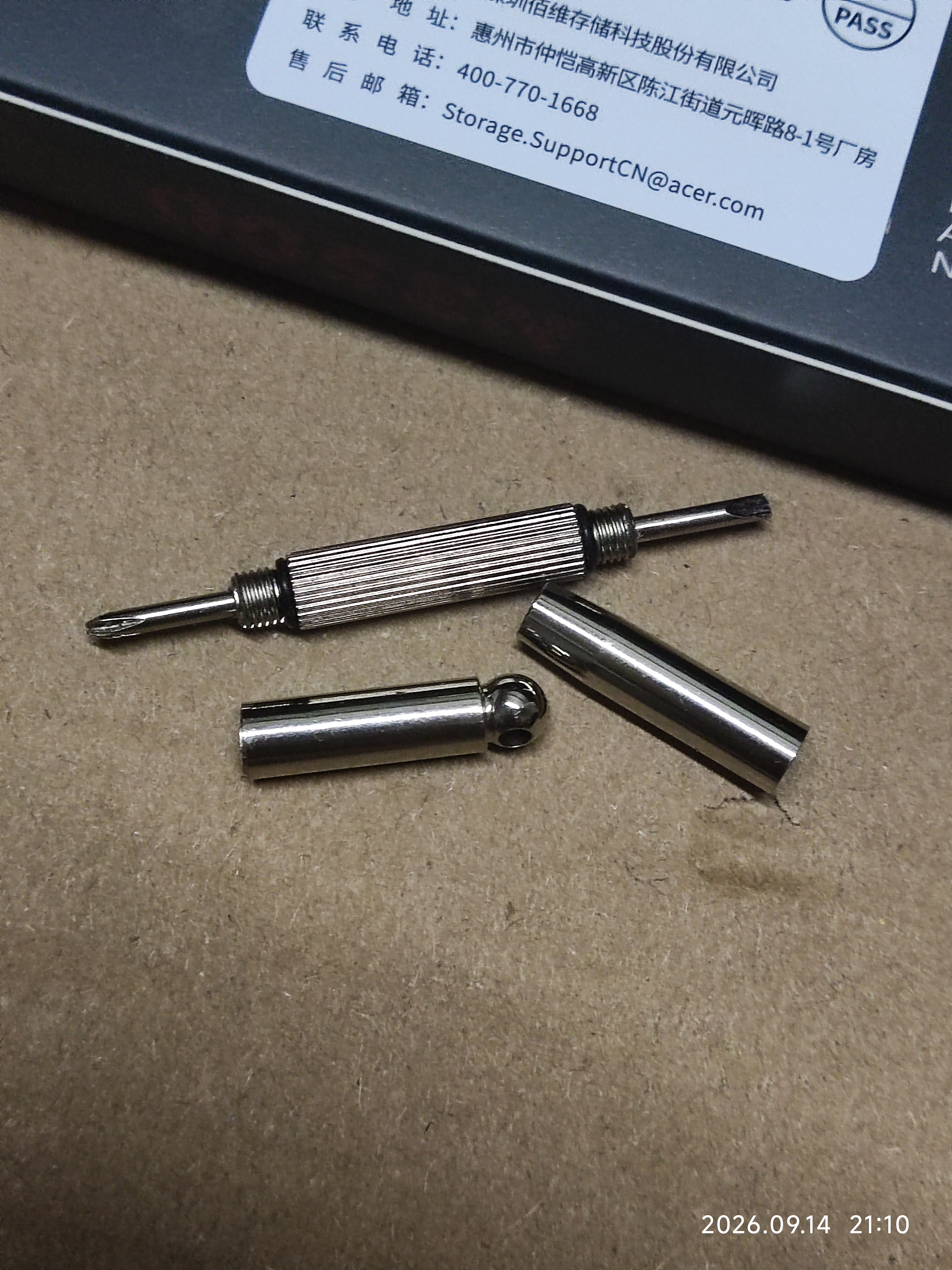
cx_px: 476
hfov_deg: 28.6
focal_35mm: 51
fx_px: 1870
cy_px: 635
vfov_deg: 37.5
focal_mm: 4.71
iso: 819
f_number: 1.79
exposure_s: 1/50
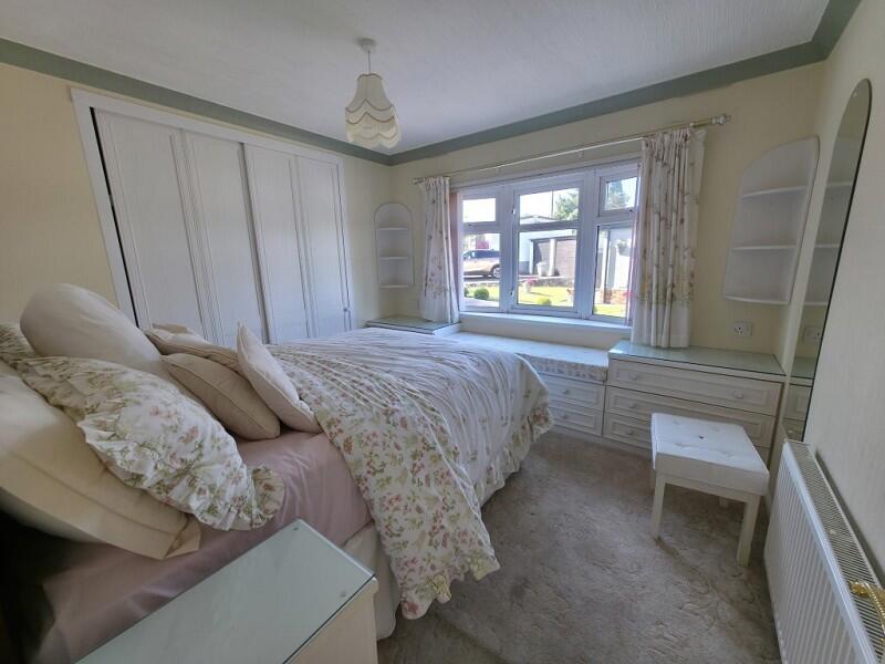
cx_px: 442
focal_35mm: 13
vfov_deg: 89.9
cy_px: 332
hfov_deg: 106.2
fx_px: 332
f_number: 1.9
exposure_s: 1/60
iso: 32
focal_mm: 2.2
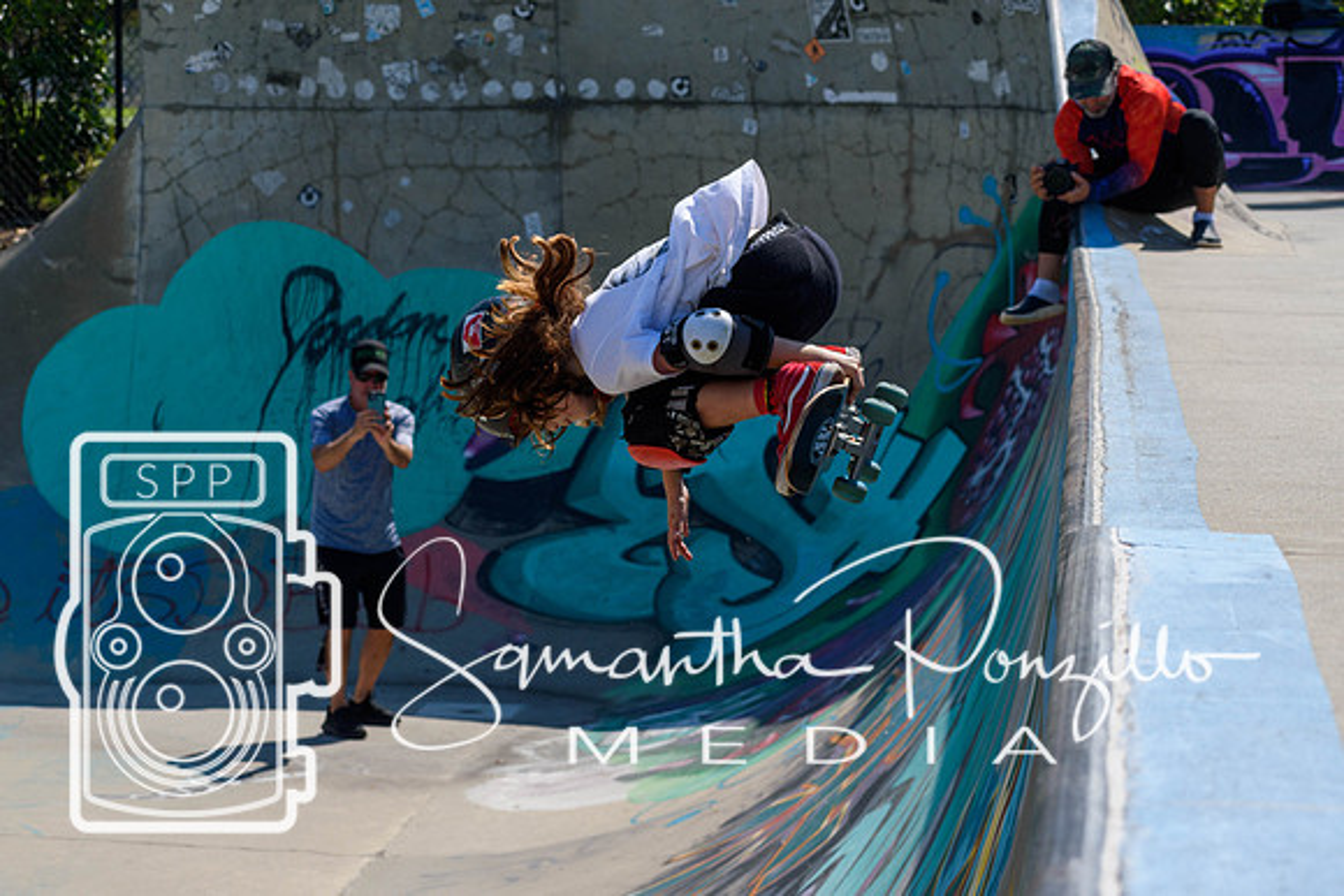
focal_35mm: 123
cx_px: 672
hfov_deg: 16.6
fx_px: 4593
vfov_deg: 11.2
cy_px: 448
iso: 200
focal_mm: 82
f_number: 8
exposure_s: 1/1000
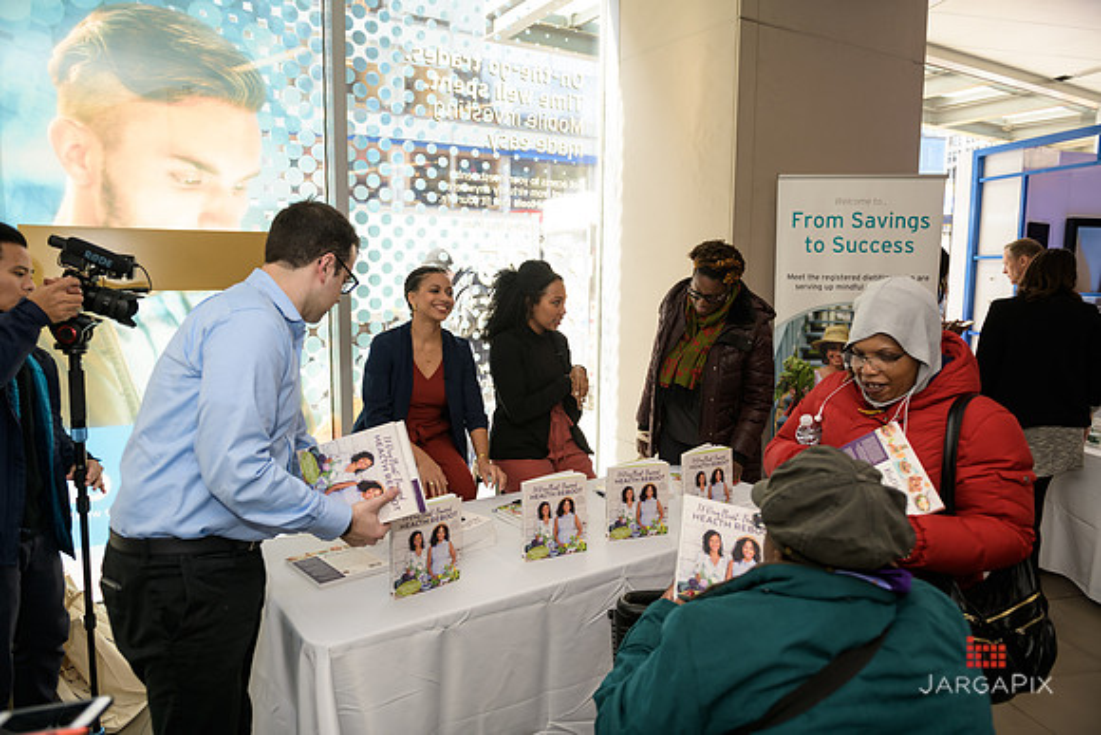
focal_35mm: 24
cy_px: 368
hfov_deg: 73.7
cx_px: 550
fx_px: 734
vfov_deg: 53.2
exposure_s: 1/125
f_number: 3.2
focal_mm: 24
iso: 200
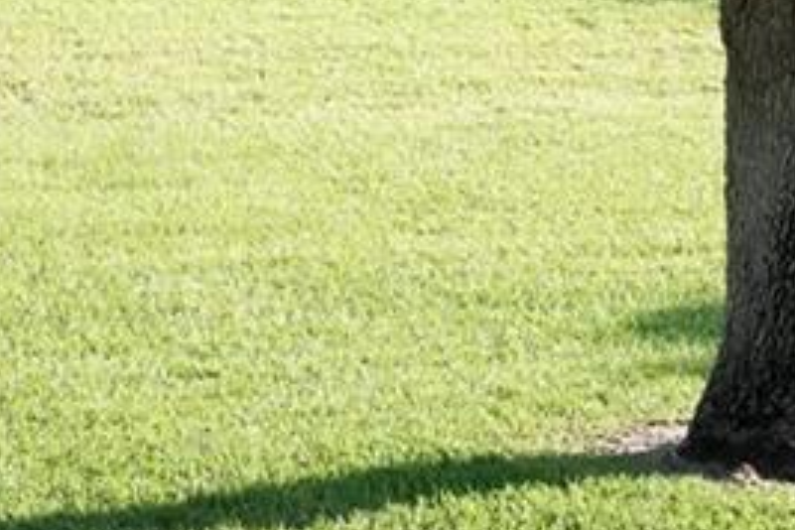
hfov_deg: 7.7
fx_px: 5918
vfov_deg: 5.1
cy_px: -292
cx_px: 536
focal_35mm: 268
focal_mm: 70
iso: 10000
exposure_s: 1/4000
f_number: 11
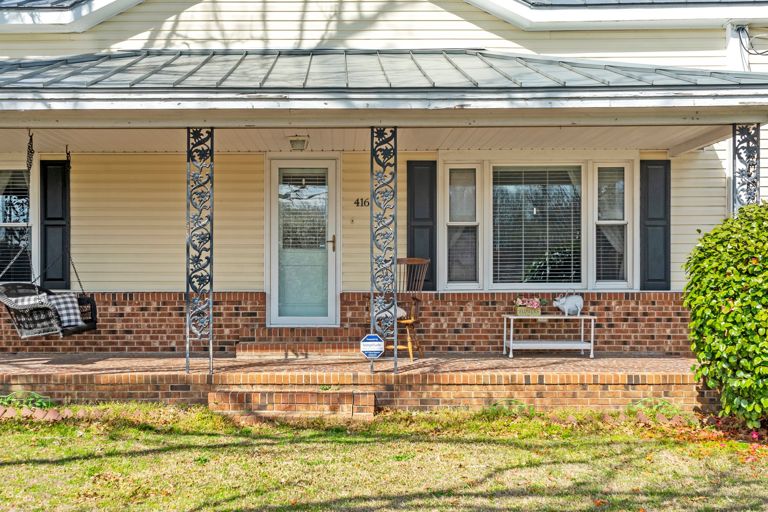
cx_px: 335
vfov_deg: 33.4
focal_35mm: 40
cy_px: 235
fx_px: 853
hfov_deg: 48.4
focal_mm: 33
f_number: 9
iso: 125
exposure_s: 1/250
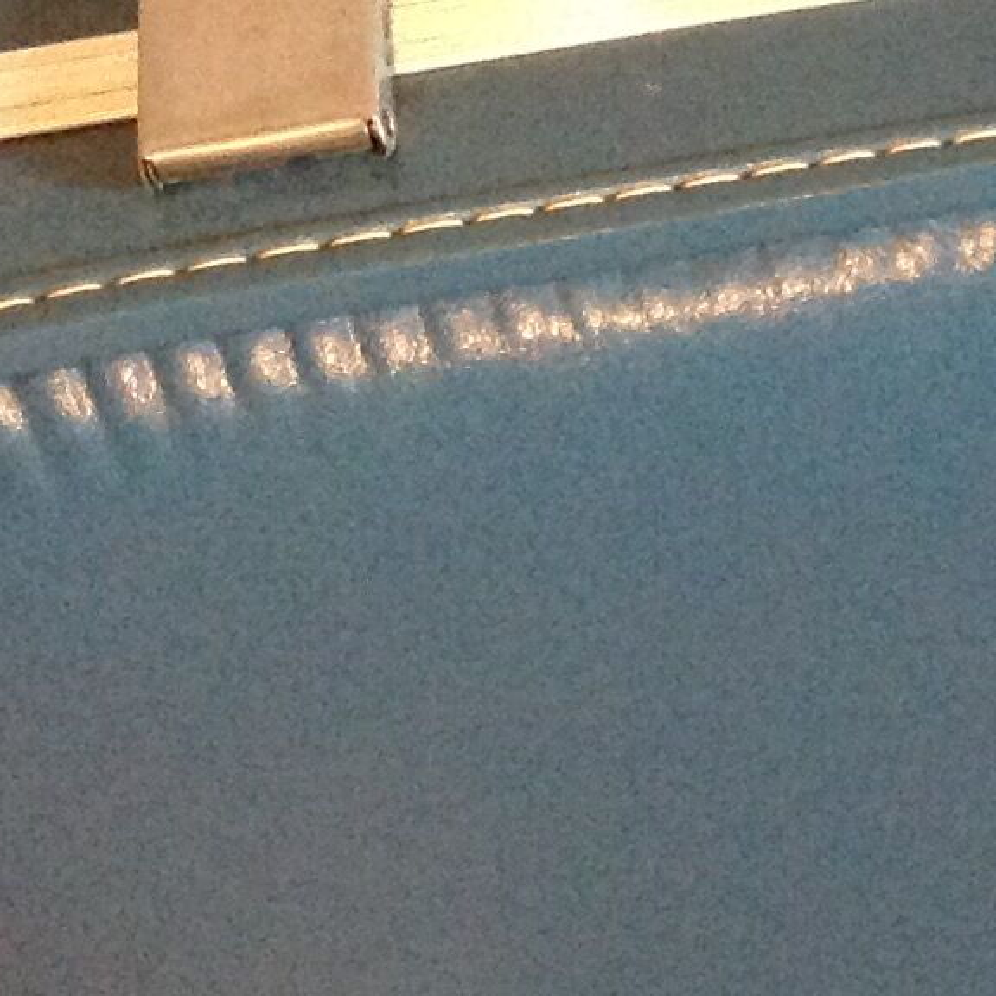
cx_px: 1245
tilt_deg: -49.8
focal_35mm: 139
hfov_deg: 12.2
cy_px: 540
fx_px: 4525
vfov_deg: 12.6
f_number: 2.4
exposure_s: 1/15
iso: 500
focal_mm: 4.28
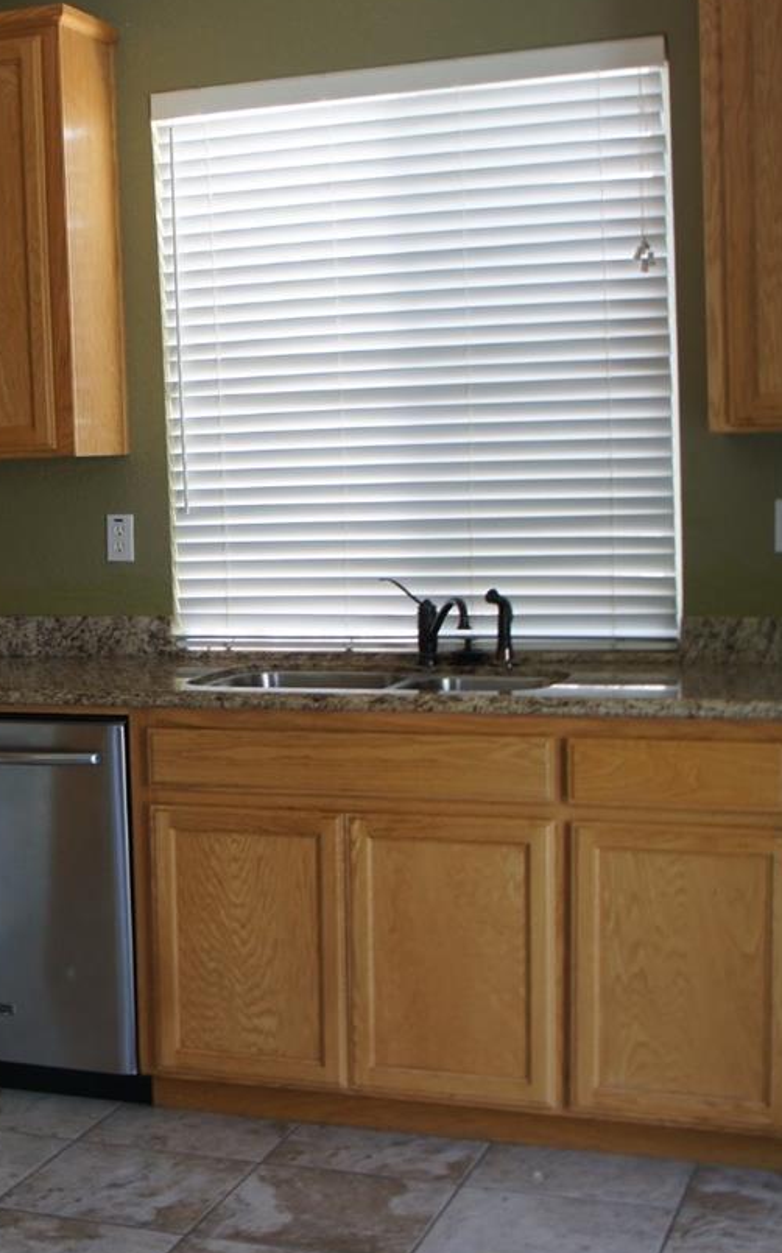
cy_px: 630
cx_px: -26
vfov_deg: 35.7
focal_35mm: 57
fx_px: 1945
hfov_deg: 21.8
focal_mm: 20
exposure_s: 1/30
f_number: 4
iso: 250
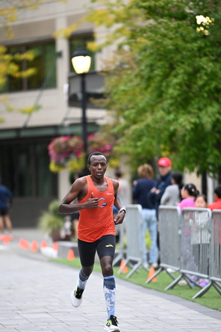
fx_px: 2283
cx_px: 105
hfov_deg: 5.5
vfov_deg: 8.3
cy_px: 200
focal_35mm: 248
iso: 1600
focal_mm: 200
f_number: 2.8
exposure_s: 1/800
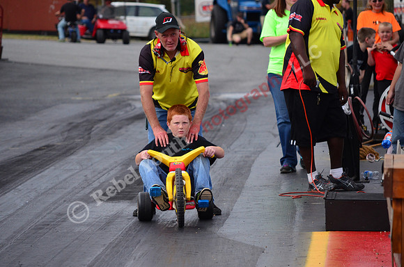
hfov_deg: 8.6
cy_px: 134
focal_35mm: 240
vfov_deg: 5.7
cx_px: 202
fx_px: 2687
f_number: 5.6
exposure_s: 1/2000
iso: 1000
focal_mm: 160
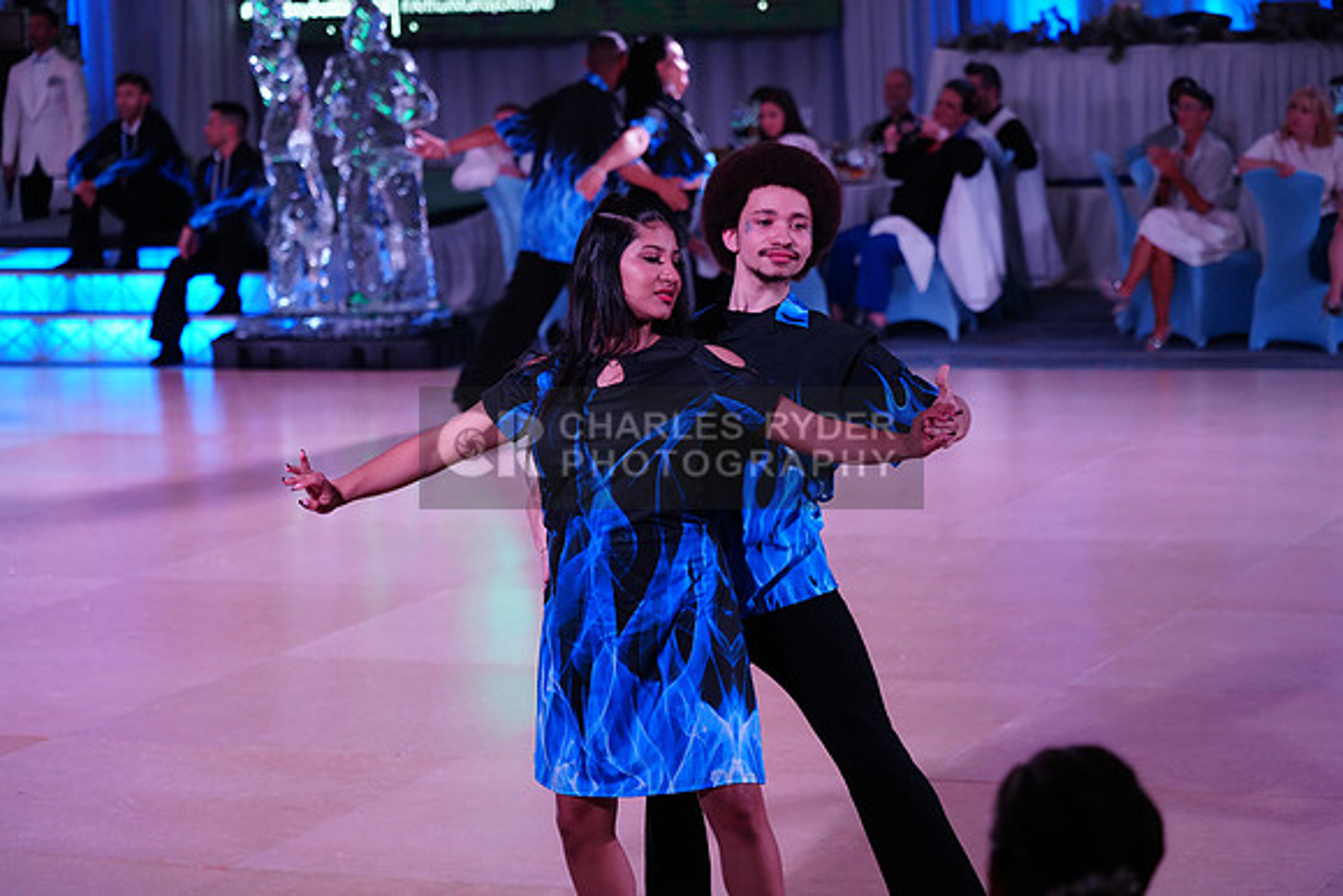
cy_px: 448
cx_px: 672
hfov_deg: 19.5
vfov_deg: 13.0
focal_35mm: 105
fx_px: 3918
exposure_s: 1/500
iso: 3200
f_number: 4
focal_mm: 105
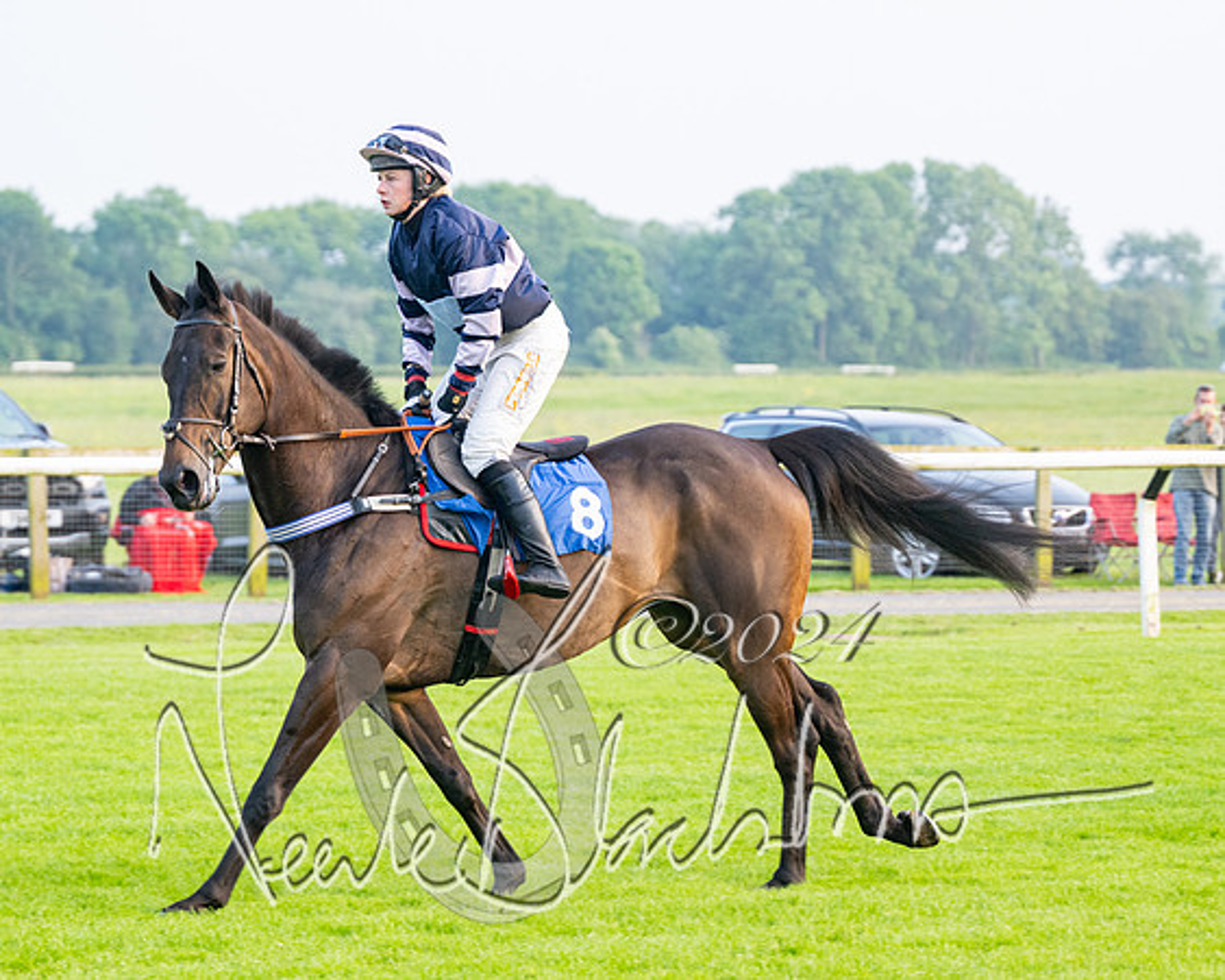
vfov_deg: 8.8
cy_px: 567
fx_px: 6354
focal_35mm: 175
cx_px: 575
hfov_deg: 11.0
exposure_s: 1/640
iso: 400
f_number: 4
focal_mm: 115
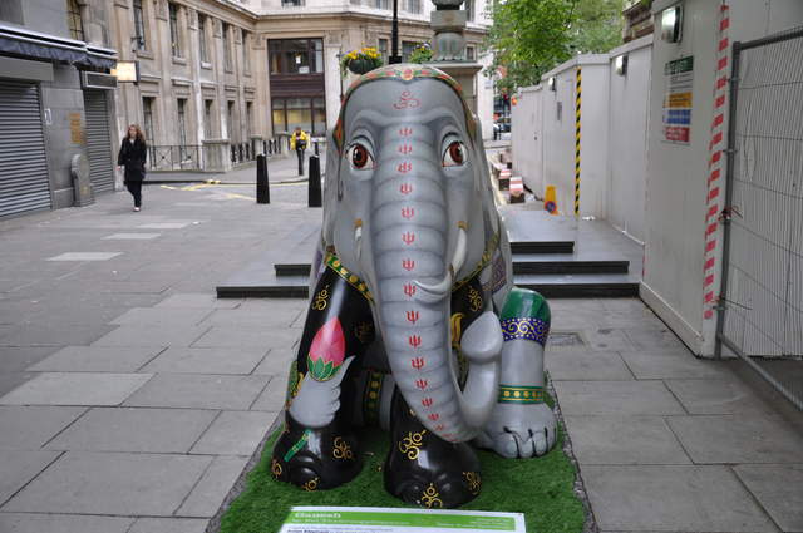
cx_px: 402
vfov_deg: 36.8
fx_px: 802
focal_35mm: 36
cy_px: 266
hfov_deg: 53.2
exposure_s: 1/40
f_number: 3.8
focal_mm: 24
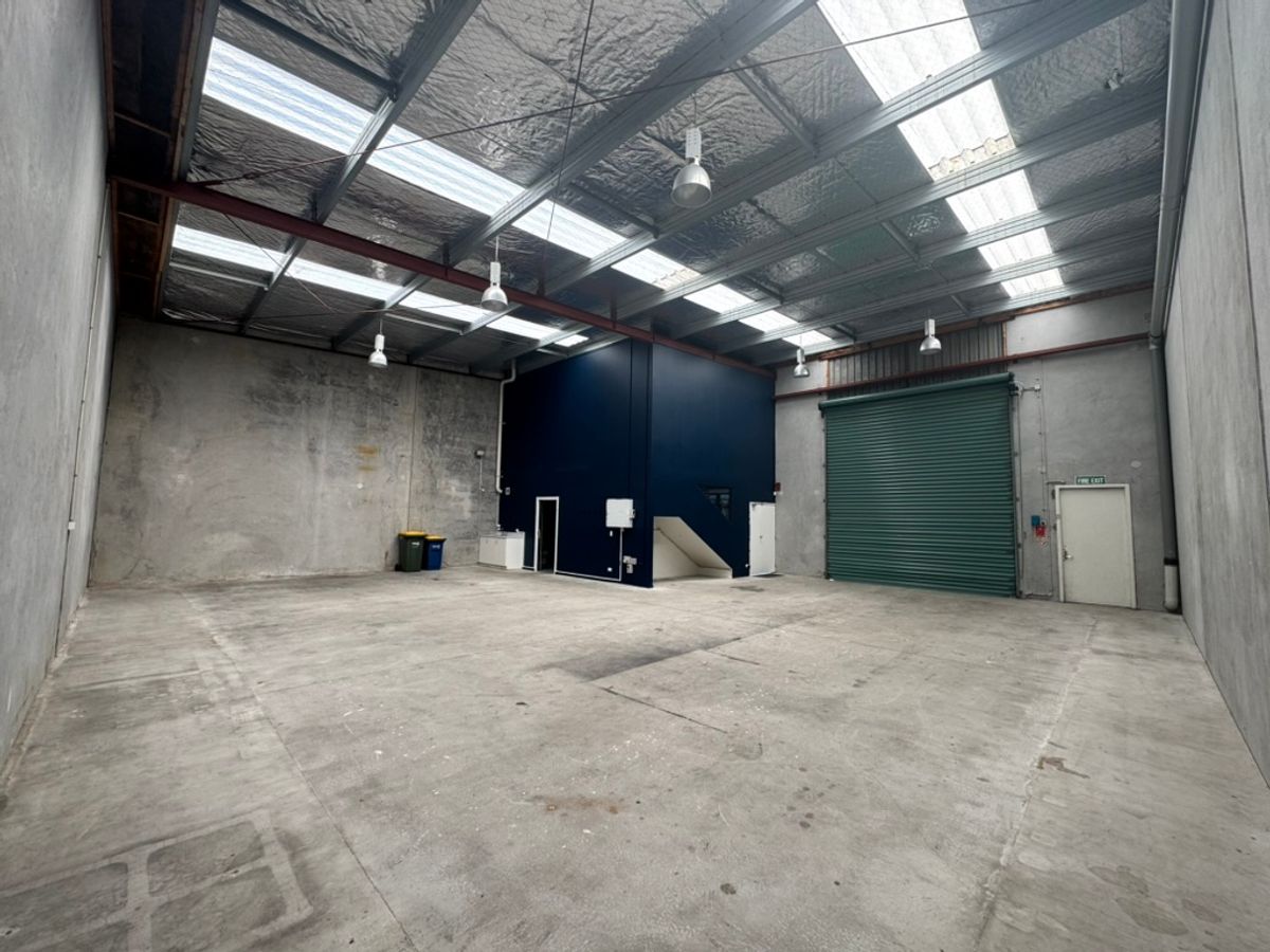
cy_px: 476
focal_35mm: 14
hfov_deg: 102.1
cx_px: 635
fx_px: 514
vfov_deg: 85.7
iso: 64
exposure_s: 1/99
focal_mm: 2.22
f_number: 2.2
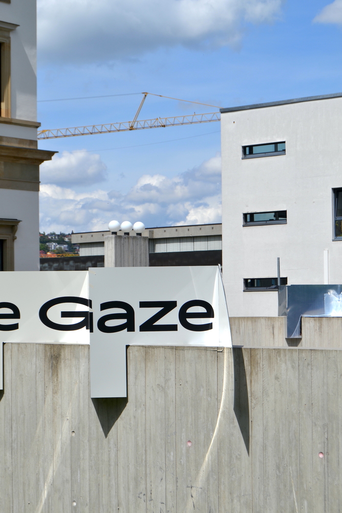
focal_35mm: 82
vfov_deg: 24.6
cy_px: 256
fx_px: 1176
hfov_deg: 16.6
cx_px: 171
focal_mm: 55
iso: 100
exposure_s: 1/400
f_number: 10
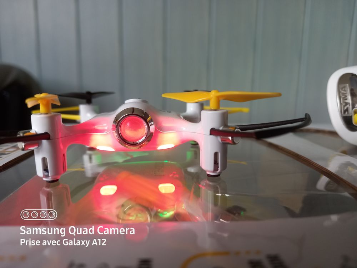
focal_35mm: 25
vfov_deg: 54.9
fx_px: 258
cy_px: 134
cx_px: 178
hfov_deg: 69.4
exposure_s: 1/49
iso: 160
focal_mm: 4.6
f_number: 2
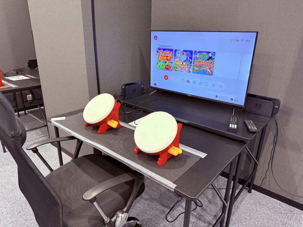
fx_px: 210
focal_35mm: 24
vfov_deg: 56.8
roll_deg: -1.4
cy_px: 114
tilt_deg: -20.3
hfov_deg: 71.6
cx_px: 152
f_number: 1.78
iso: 500
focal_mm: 6.76
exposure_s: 1/45
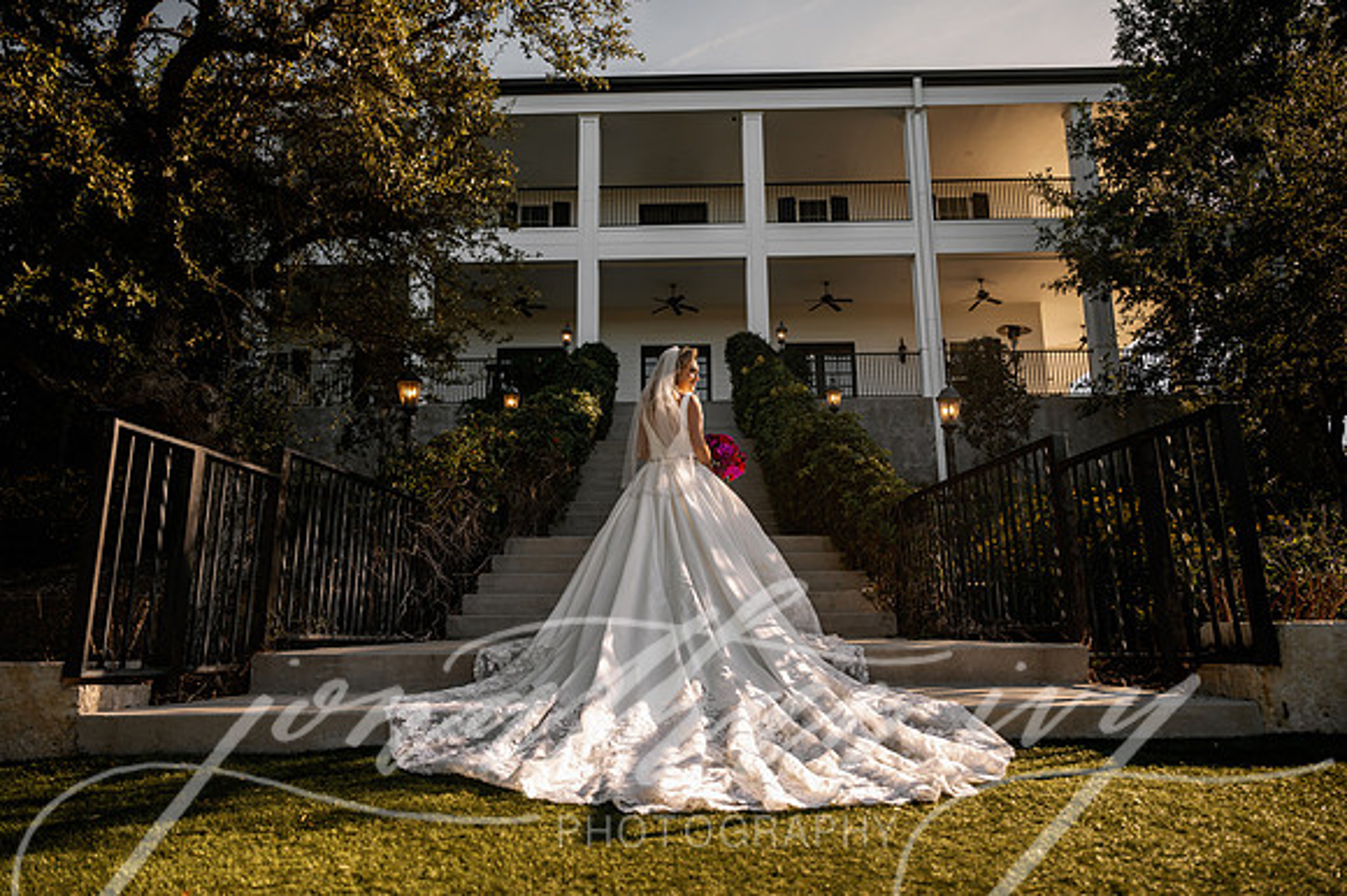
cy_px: 448
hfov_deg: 73.8
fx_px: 897
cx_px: 674
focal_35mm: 24
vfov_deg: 53.1
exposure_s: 1/800
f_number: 2.8
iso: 80
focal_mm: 24
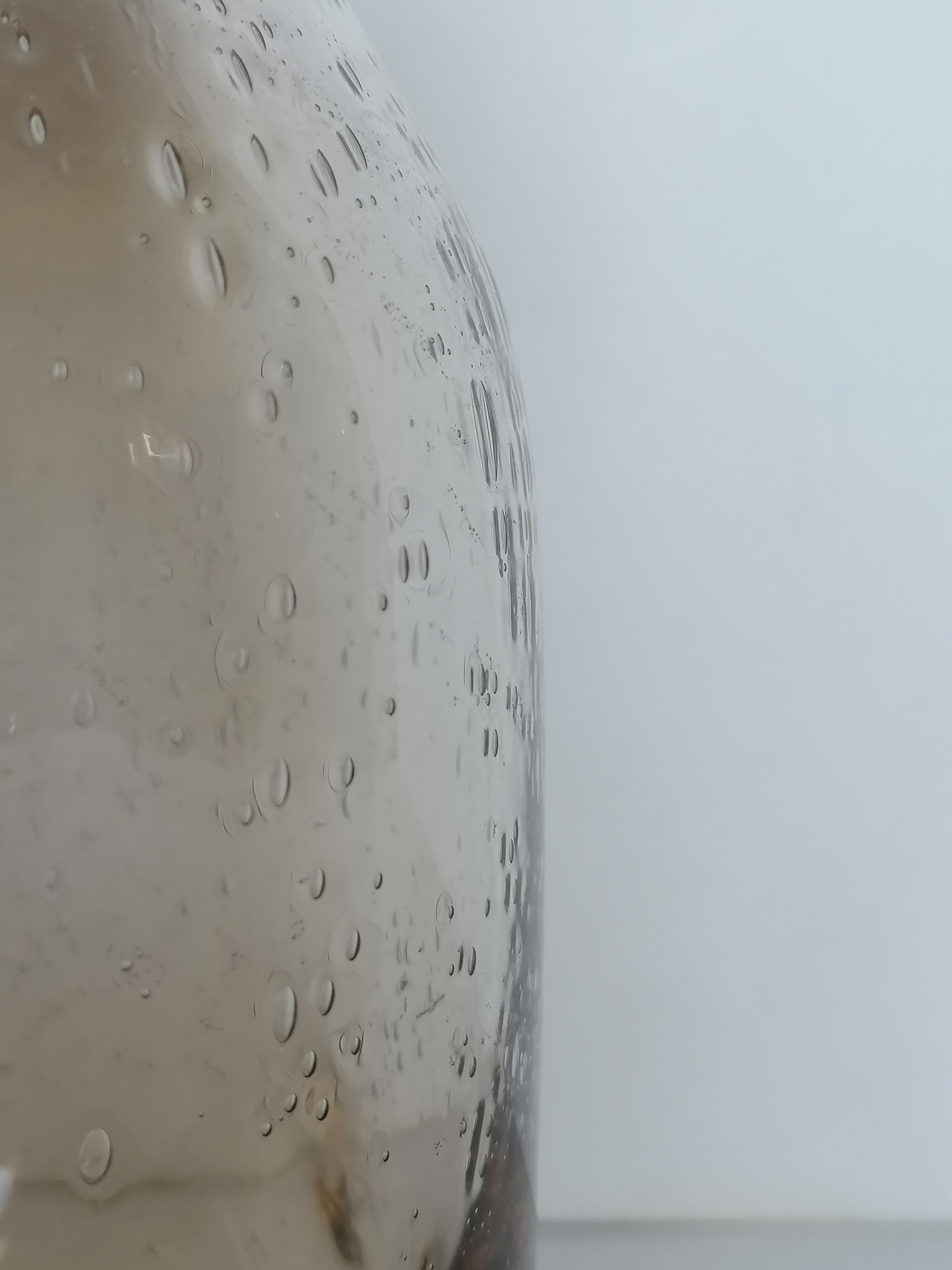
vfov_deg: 38.9
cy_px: 635
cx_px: 476
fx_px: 1797
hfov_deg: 29.7
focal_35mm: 49
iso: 80
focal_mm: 4.75
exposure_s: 1/50
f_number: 1.8
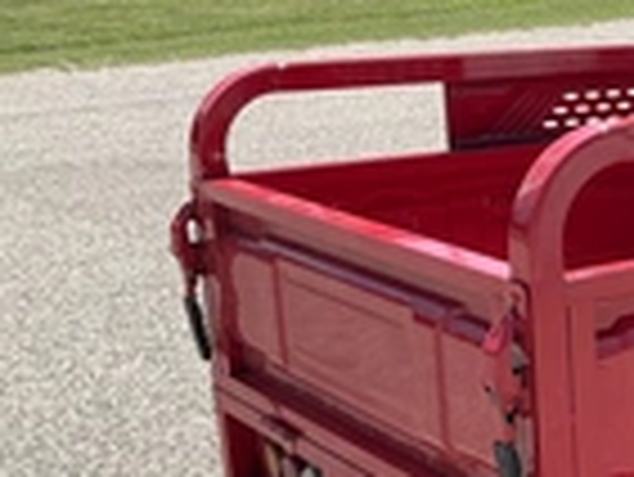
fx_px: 1503
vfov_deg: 18.0
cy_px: 306
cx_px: 827
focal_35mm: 82
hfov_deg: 21.5
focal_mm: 3
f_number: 1.8
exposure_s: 1/1055
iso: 25
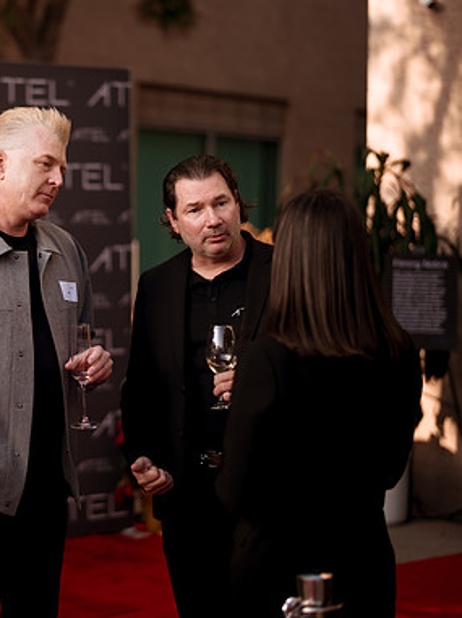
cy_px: 311
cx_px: 28
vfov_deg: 23.0
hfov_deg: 17.0
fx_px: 1515
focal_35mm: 85
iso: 125
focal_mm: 58
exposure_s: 1/4000
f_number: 1.4
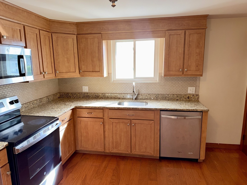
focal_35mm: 24
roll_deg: +0.8
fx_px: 171
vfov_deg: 56.8
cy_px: 92
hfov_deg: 71.6
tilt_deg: -10.7
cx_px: 124
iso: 50
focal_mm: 6.76
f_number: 1.78
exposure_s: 1/24
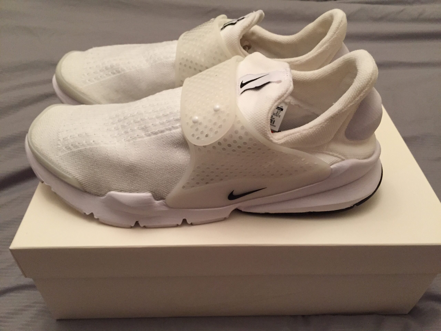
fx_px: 369
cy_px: 166
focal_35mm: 29
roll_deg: +1.0
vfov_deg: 48.2
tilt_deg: -42.0
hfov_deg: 61.7
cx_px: 220
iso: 200
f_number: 2.2
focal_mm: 4.15
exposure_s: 1/30
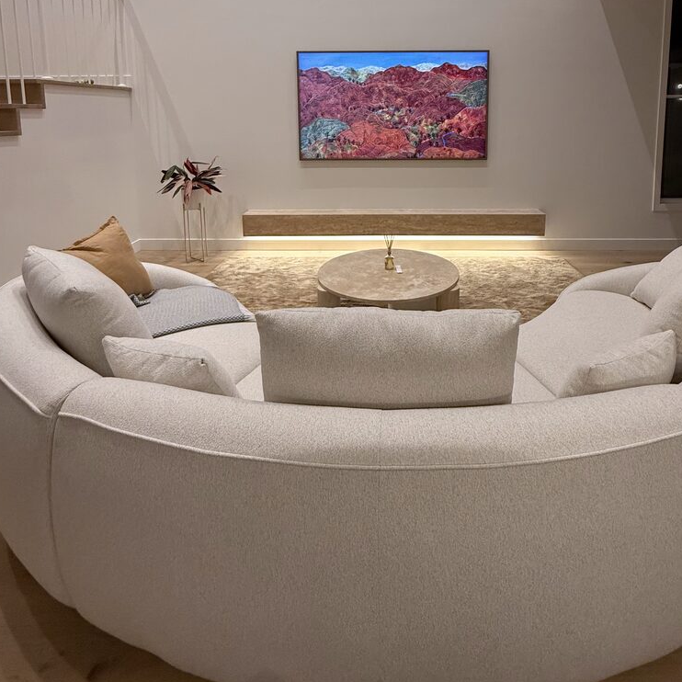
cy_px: 163
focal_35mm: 20
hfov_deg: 74.5
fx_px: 446
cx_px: 386
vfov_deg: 69.4
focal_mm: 2.22
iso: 320
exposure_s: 1/120
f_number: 2.2
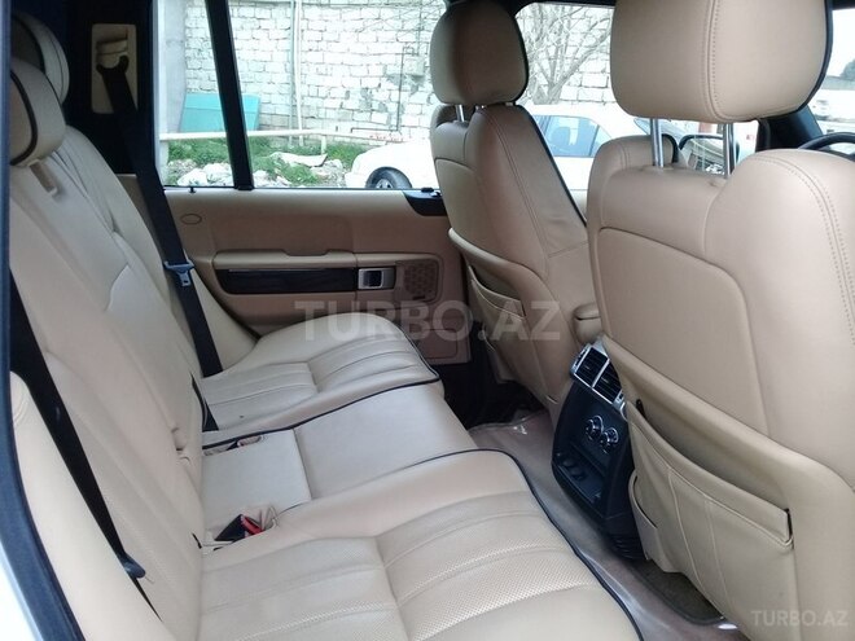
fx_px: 766
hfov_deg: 58.4
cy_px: 320
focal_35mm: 31
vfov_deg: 45.4
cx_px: 428
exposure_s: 1/100
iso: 80
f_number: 2.2
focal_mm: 3.3
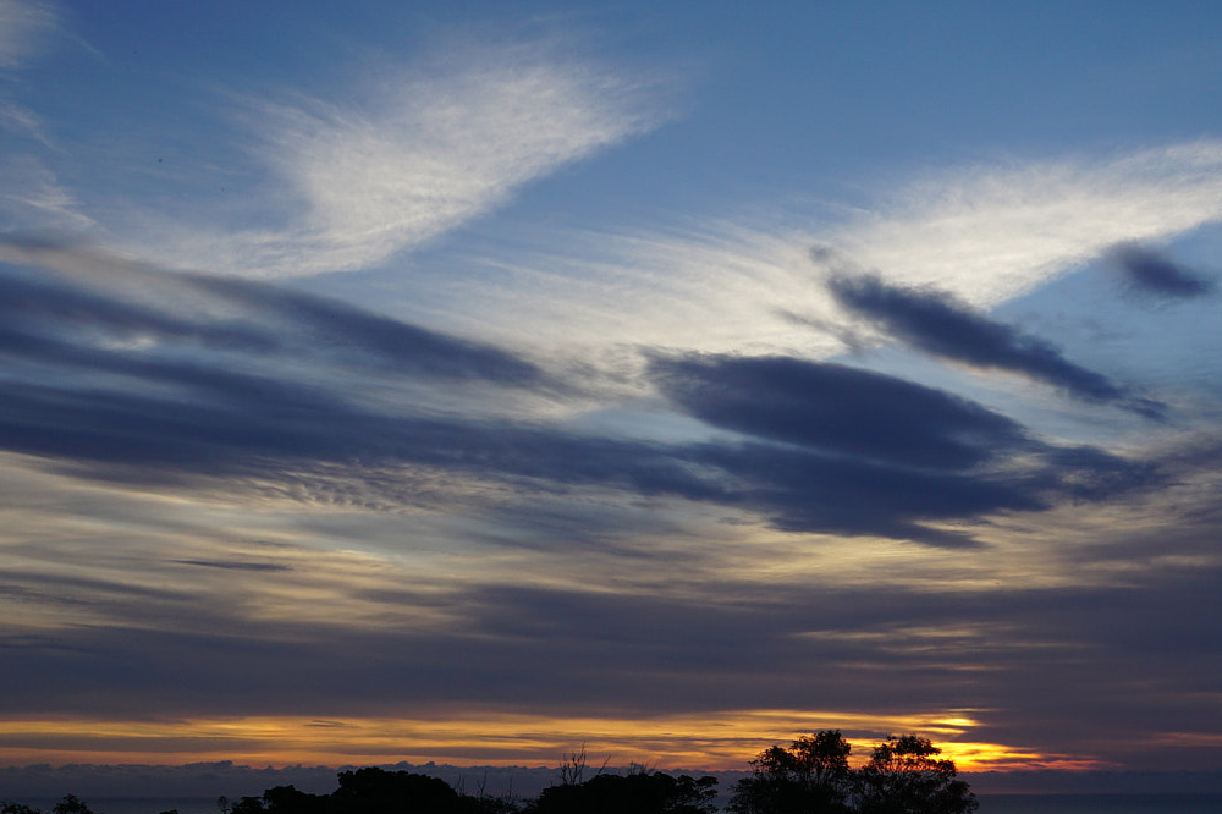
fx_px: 1629
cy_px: 579
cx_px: 766
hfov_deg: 40.8
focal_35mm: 48
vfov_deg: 27.8
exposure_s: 1/160
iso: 100
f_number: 6.3
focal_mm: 20
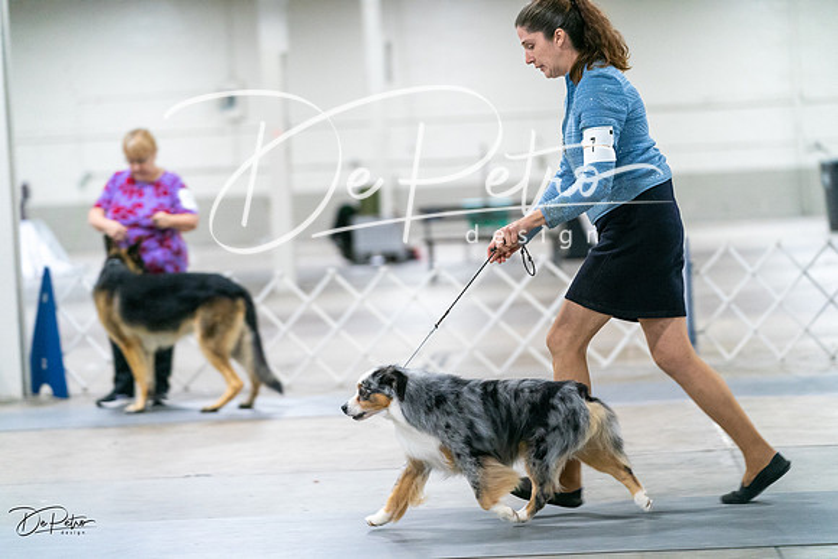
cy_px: 280
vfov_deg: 11.6
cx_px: 419
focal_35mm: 118
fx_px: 2747
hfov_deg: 17.3
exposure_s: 1/200
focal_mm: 118
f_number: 2.8
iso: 4000
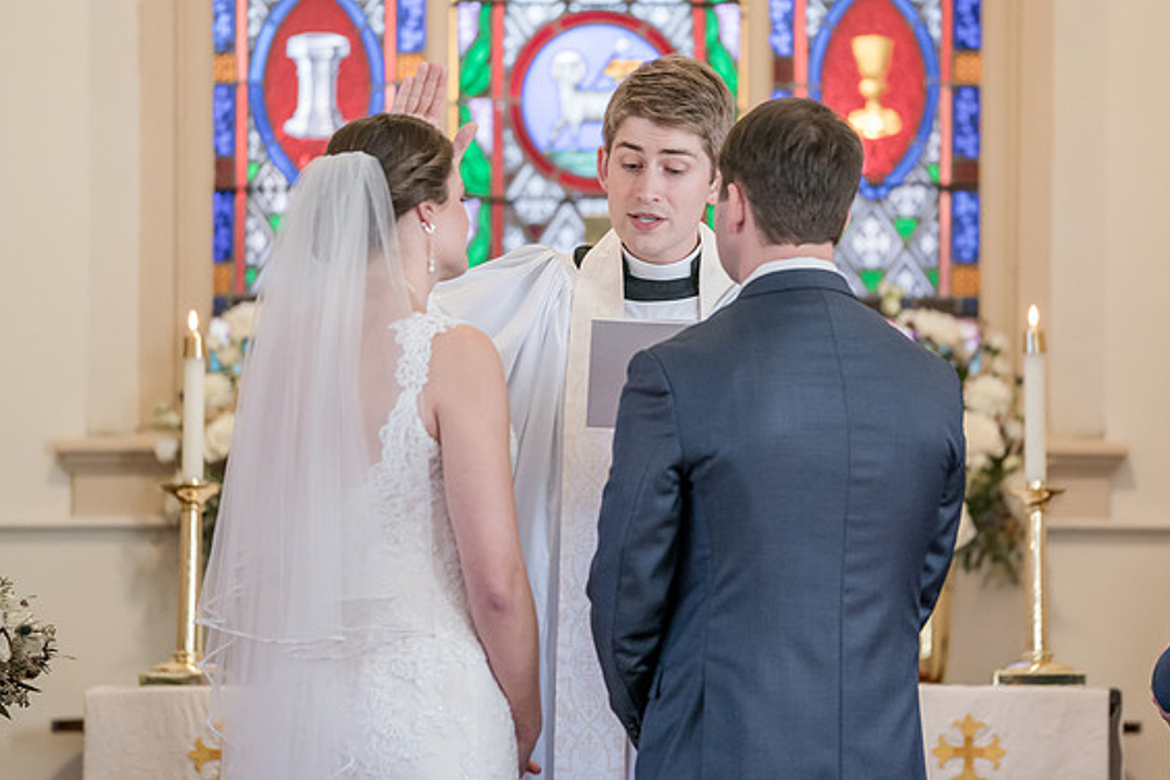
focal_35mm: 262
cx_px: 638
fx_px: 8514
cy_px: 313
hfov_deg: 7.9
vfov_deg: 5.2
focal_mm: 200
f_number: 2.8
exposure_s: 1/160
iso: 2000
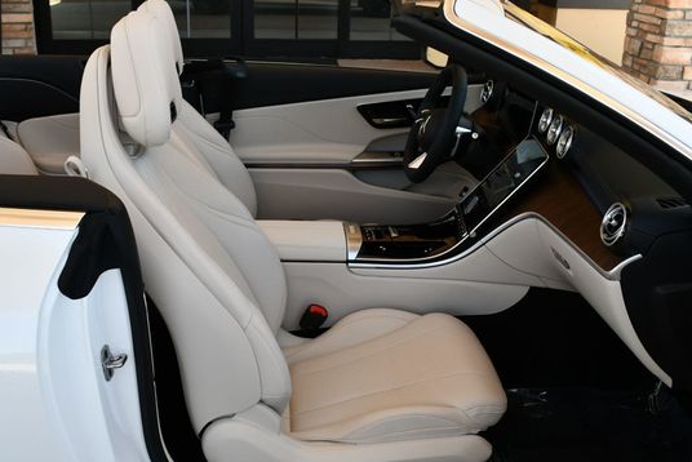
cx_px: 280
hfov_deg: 45.2
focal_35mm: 43
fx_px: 827
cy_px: 274
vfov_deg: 31.2
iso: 360
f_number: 5.6
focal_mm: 18
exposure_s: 1/250
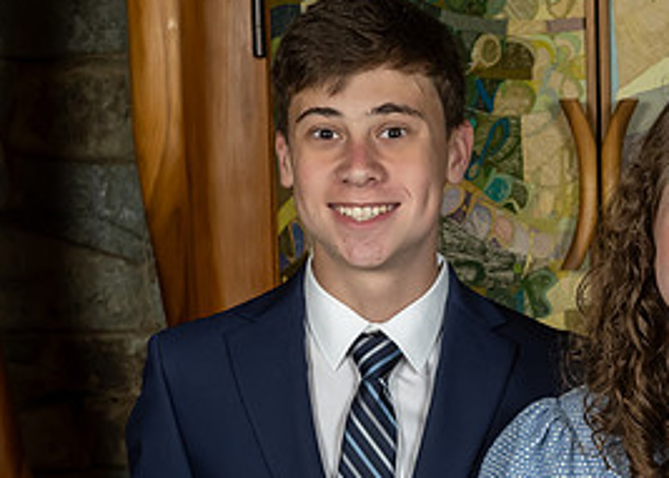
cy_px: 359
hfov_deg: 15.1
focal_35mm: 131
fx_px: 2490
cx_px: 612
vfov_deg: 11.0
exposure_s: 1/200
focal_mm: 35
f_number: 8
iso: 640
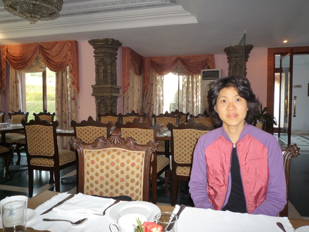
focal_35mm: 25
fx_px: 223
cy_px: 116
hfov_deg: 69.4
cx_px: 154
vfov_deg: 54.9
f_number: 2.8
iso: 200
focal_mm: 4.4
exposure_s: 1/30
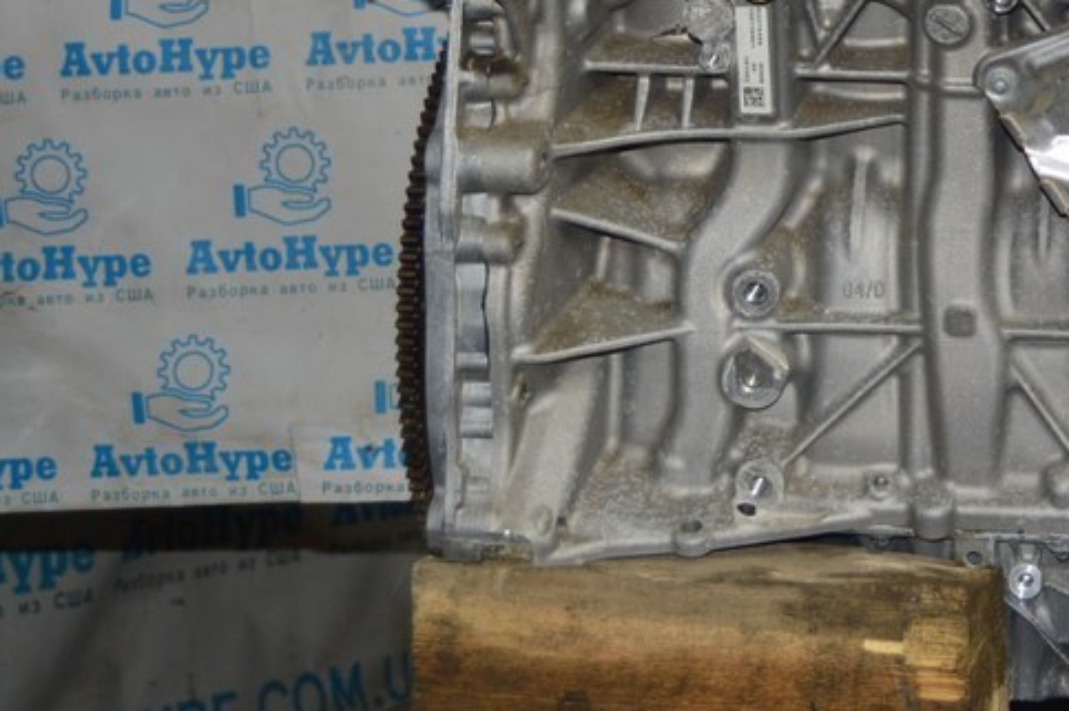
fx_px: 2640
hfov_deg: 22.0
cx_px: 1096
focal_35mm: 89
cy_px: -32
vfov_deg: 15.0
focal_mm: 28
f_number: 4
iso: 500
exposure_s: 1/60
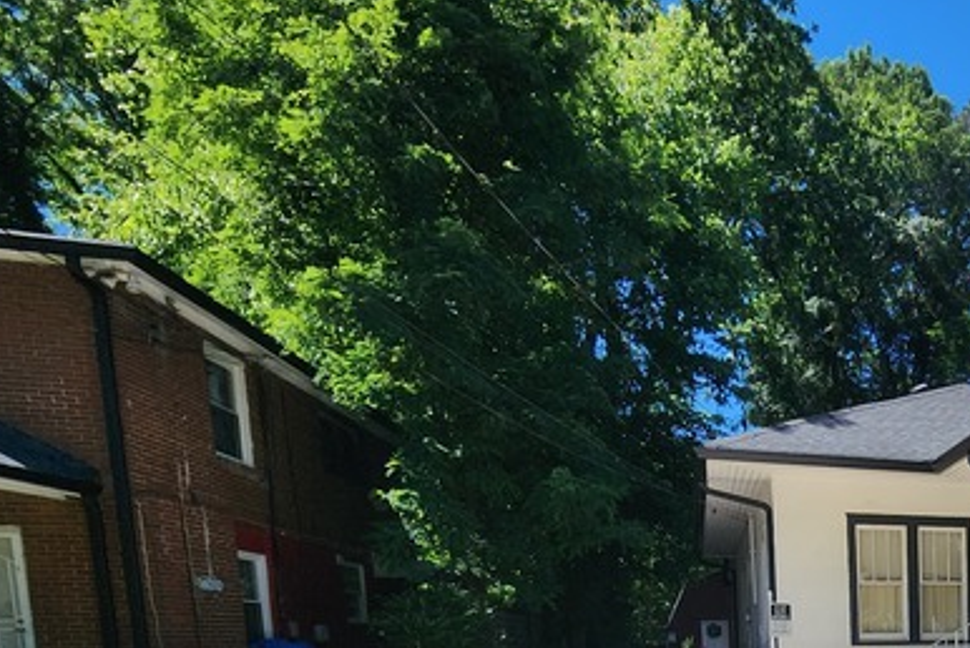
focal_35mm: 28
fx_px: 755
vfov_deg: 38.2
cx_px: 967
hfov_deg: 52.2
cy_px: 721
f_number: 2.2
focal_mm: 2.2
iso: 50
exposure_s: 1/2134
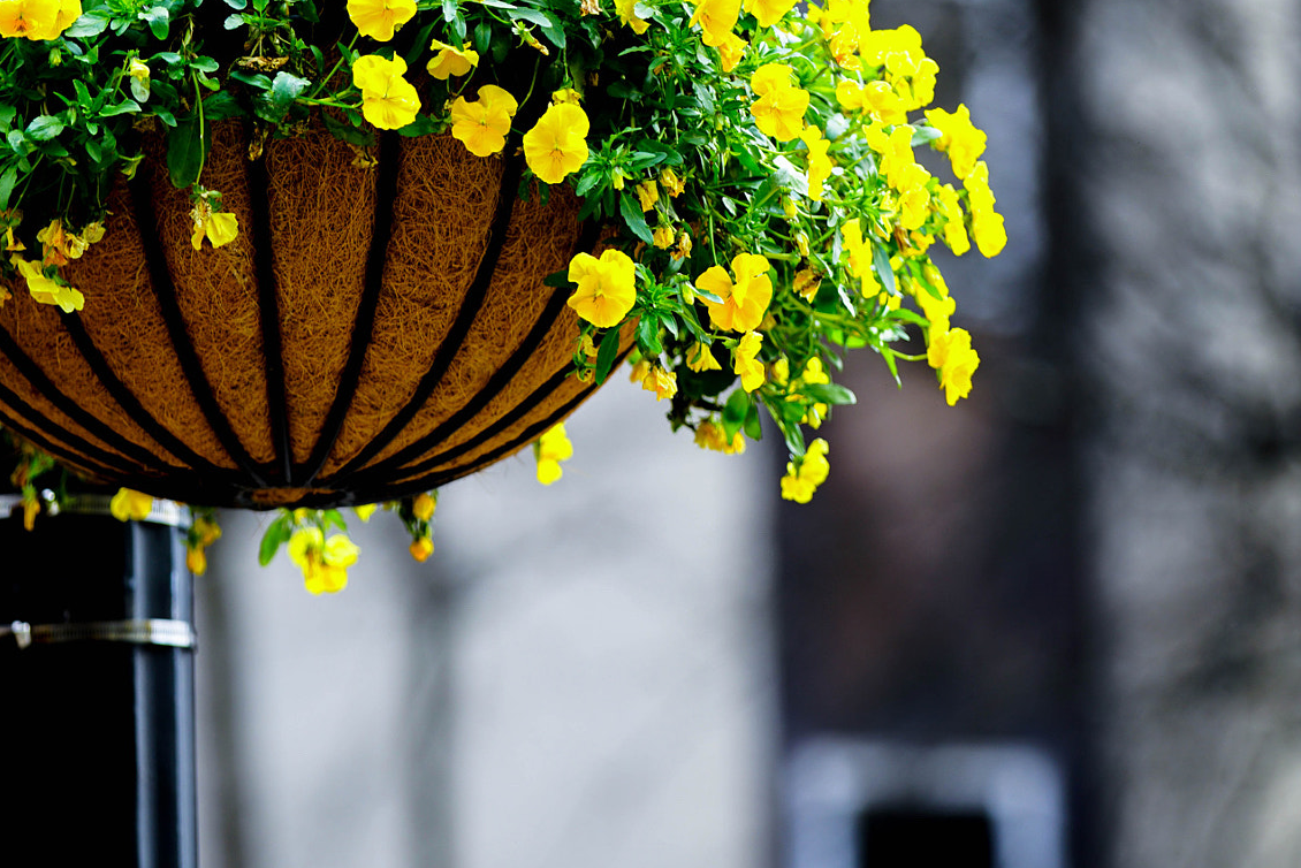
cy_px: 210
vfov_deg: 4.7
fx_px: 10482
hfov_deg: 7.1
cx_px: 602
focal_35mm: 290
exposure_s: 1/250
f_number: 2.8
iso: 100
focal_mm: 160
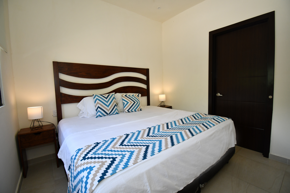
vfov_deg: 77.3
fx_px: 121
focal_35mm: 15
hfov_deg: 100.4
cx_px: 145
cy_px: 96
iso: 640
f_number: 4.5
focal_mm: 10
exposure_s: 1/250
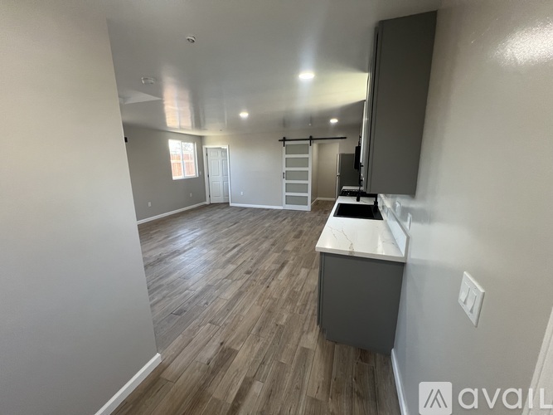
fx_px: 208
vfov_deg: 89.9
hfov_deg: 106.2
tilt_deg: -13.0
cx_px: 276
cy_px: 208
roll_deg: +1.2
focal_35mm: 13
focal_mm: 1.57
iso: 200
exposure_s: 1/120
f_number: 1.8
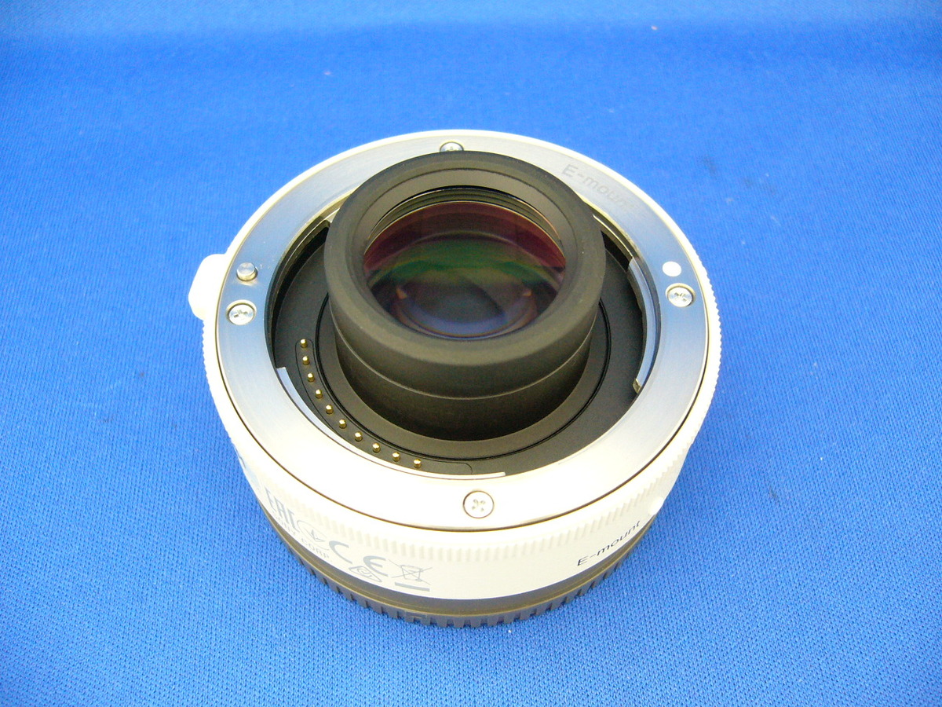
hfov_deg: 52.6
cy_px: 354
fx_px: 952
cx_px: 471
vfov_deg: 40.7
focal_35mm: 35
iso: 200
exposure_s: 1/8
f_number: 2.8
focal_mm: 5.8
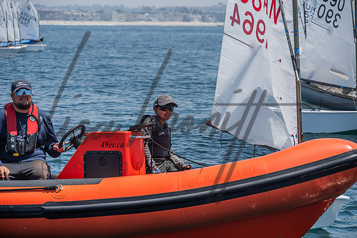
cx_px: 178
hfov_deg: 10.6
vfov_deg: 7.1
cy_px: 119
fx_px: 1919
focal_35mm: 193
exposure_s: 1/1000
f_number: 7.6
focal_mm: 185
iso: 320
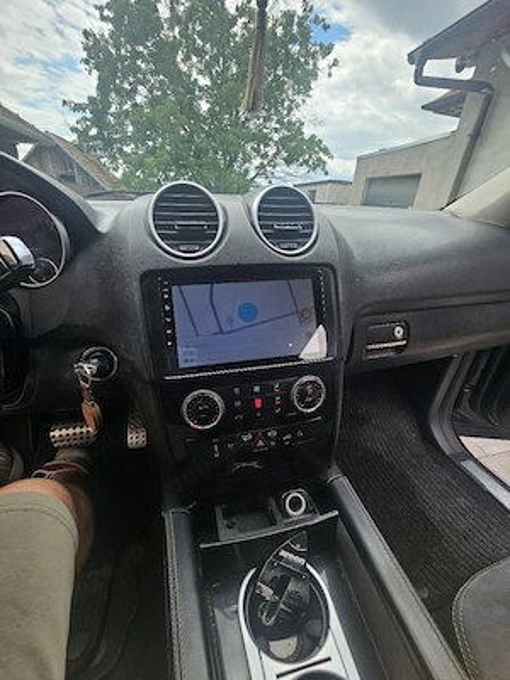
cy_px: 340
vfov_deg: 106.2
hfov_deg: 89.9
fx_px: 255
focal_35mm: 13
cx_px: 255
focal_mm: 2.2
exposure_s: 1/500
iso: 50
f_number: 2.2
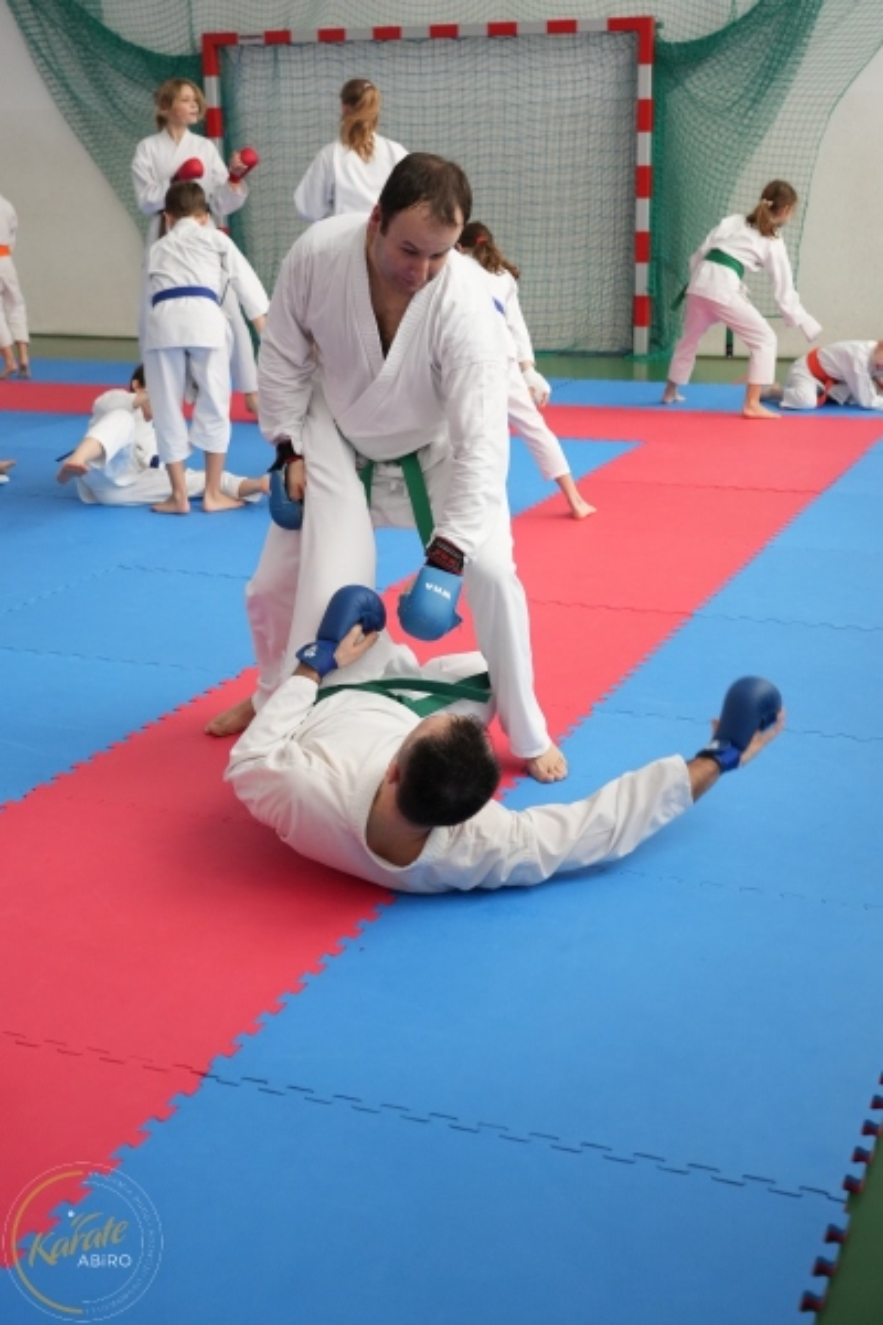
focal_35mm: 46
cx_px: 442
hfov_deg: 29.2
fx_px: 1692
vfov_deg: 42.7
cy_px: 662
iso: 3200
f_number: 4
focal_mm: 46
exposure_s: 1/500
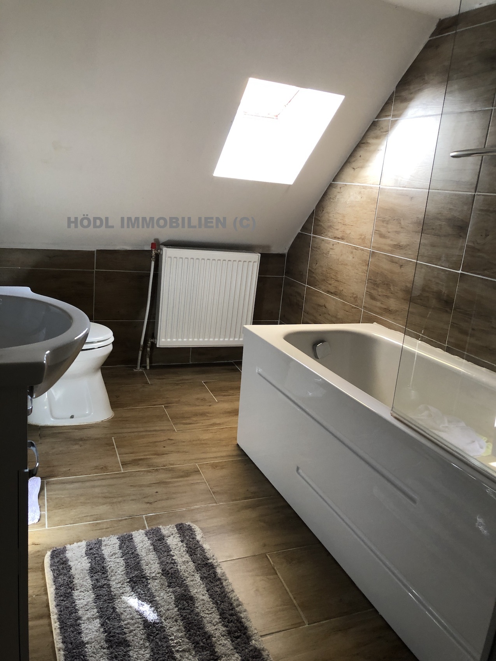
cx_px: 248
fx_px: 535
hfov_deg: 49.7
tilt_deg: -14.4
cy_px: 330
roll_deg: -5.6
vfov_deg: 63.4
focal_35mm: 28
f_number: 1.8
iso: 40
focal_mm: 4
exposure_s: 1/17
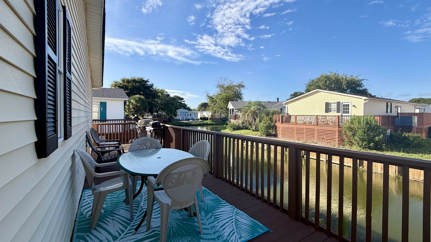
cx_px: 236
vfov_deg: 63.9
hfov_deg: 95.7
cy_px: 115
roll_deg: +0.2
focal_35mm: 17
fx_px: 194
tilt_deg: -0.7
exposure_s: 1/770
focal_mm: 2.22
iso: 32
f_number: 2.2
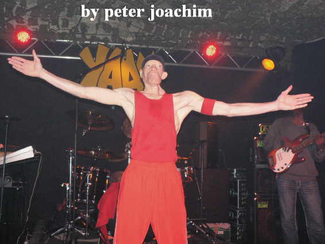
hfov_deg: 44.8
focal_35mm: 42
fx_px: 394
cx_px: 162
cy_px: 122
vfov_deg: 34.4
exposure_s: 1/60
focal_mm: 7.1
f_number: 2.8
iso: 400
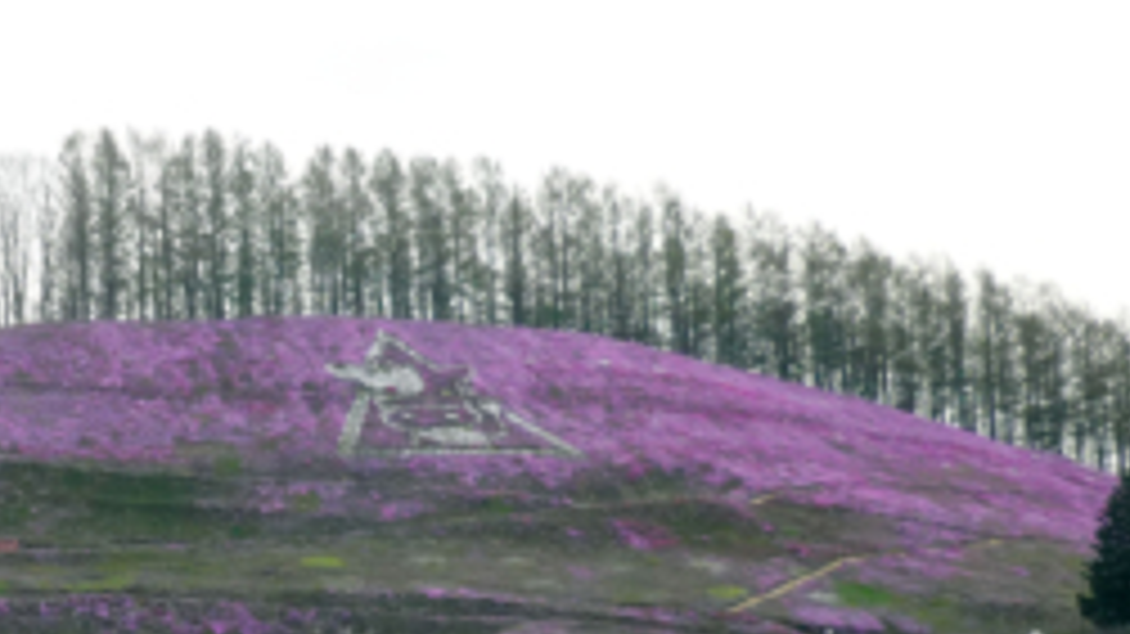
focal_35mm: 99
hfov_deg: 21.1
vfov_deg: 12.2
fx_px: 2965
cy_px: 531
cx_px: 126
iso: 100
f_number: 8
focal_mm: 6.3
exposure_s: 1/160
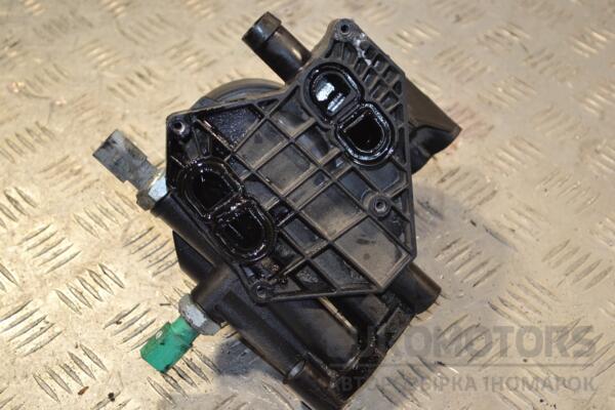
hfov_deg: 28.1
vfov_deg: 18.9
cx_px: 308
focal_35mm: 72
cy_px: 205
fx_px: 1230
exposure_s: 1/60
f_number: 5.6
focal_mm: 48
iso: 400
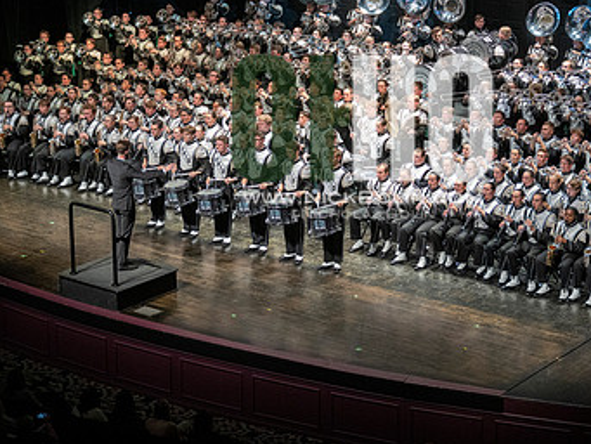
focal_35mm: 90
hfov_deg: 21.7
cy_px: 136
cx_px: 362
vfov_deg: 16.4
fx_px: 1537
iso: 3200
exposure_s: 1/500
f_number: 2.8
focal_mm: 55
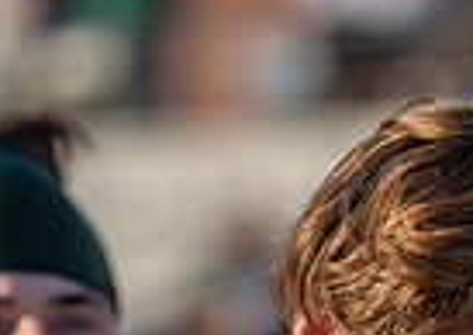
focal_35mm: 592
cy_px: 670
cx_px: 414
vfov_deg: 2.4
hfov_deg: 3.4
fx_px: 7929
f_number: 2.8
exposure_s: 1/1600
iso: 100
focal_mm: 133
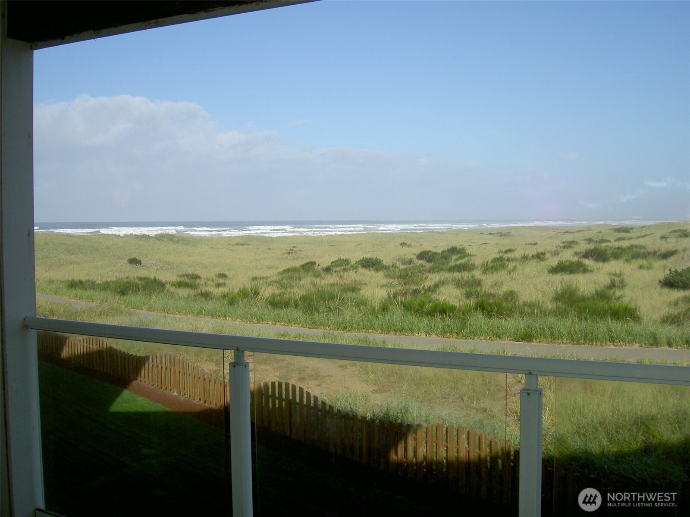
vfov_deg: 36.8
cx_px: 345
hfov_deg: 47.9
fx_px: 777
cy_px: 258
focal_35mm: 39
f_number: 4.7
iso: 100
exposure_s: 1/400
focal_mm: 8
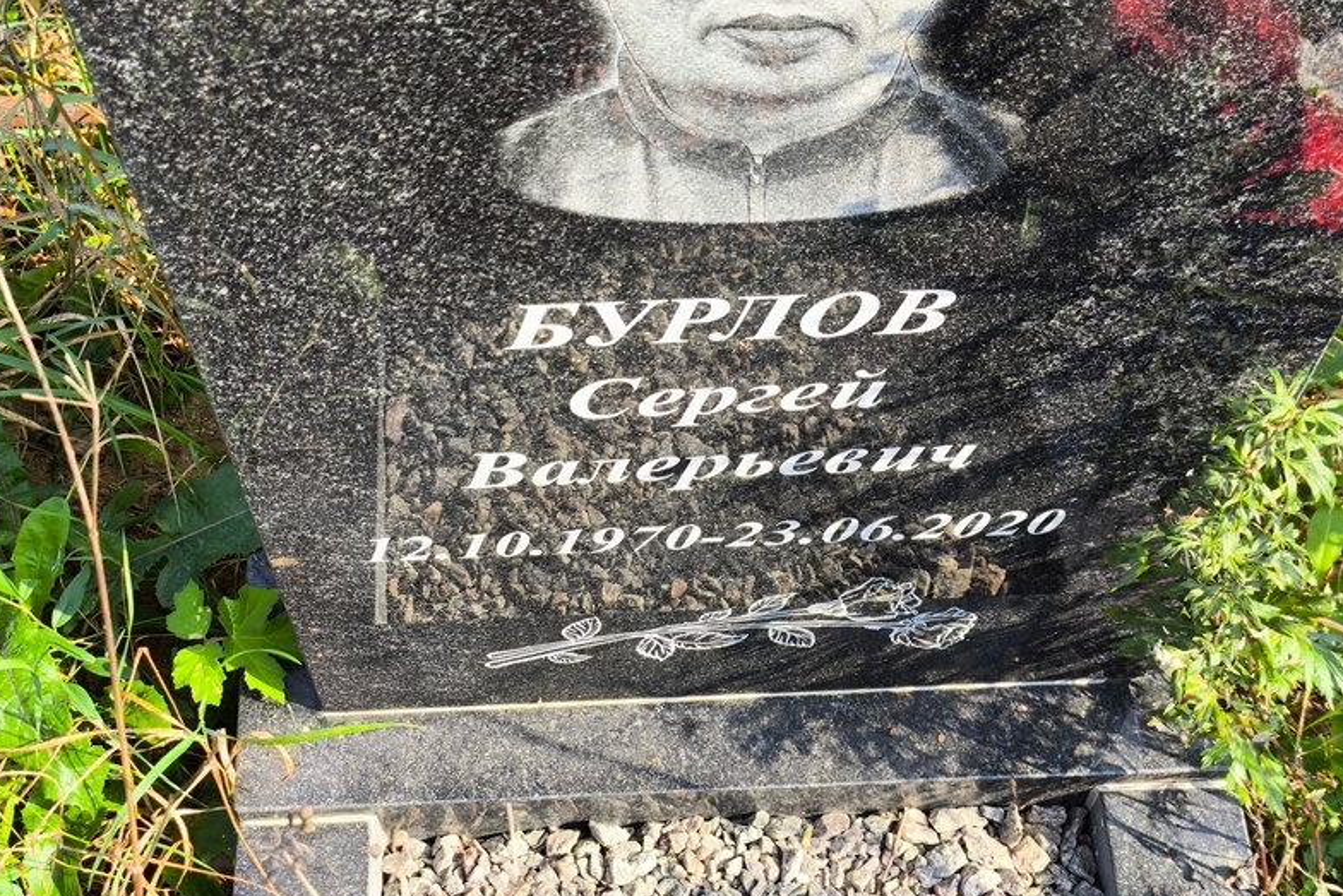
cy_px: 445
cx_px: 660
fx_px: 1977
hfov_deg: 37.5
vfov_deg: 25.5
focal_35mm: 53
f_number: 1.7
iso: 50
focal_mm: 4.71
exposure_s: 1/331
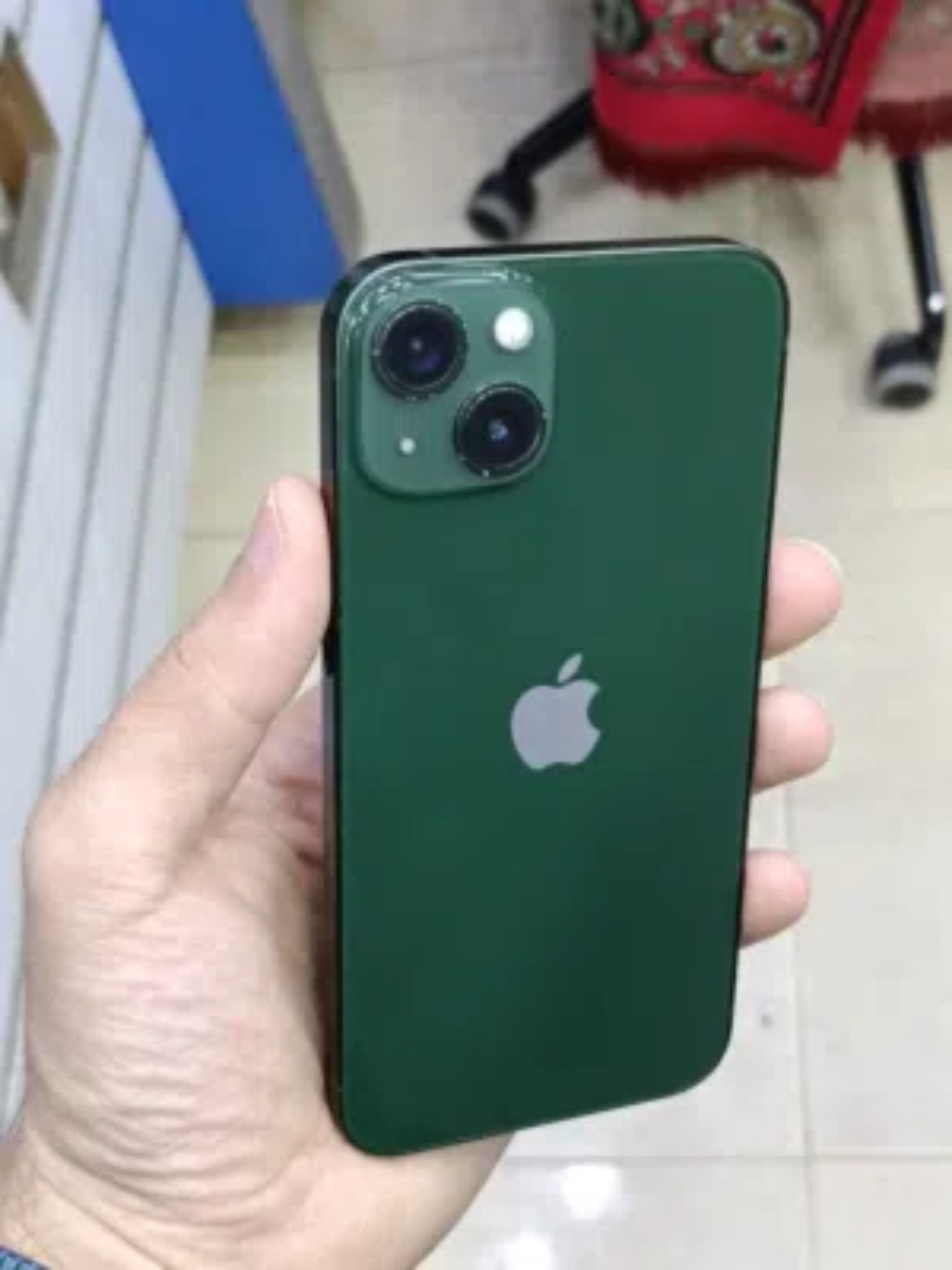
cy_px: 635
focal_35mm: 50
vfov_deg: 38.2
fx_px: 1833
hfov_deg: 29.1
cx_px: 476
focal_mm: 4.7
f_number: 1.7
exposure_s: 1/50
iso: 320
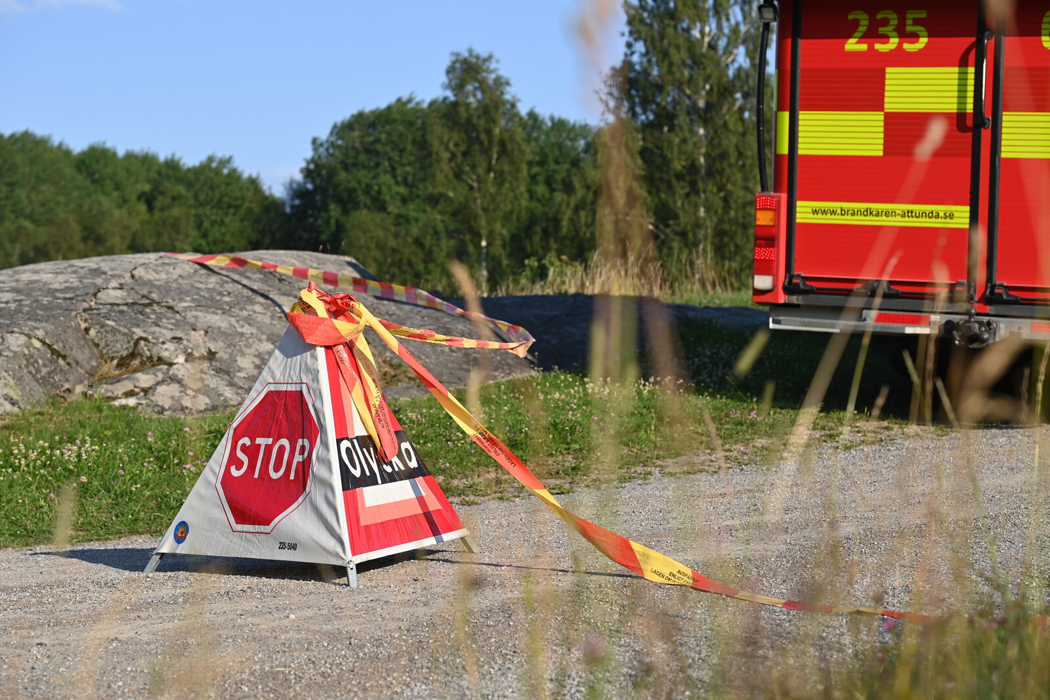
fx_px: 2508
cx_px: 525
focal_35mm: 86
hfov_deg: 23.6
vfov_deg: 15.9
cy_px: 350
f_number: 6.3
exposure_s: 1/320
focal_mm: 86
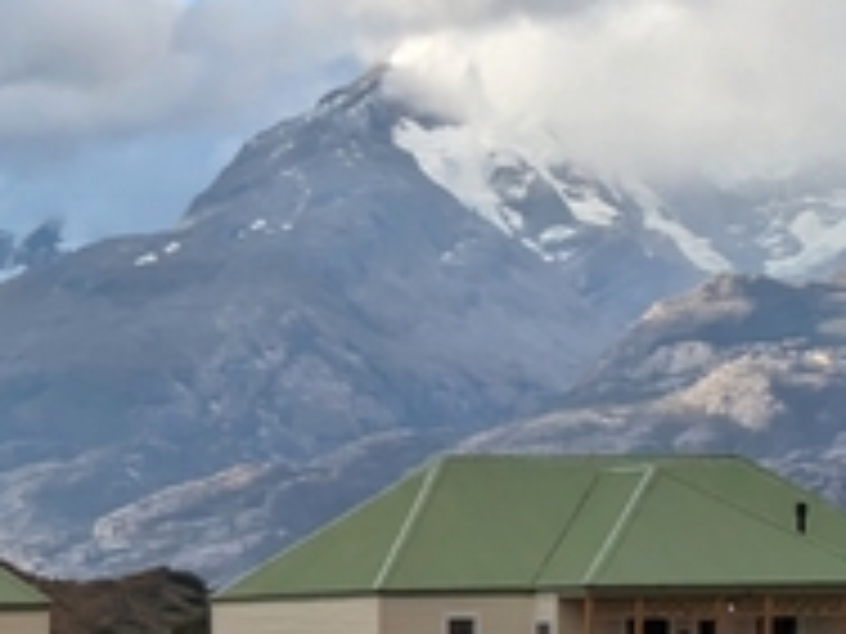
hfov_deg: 11.0
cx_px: -328
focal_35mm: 174
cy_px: 526
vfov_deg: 8.5
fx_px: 4252
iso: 44
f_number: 1.89
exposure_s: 1/2012
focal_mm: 5.43
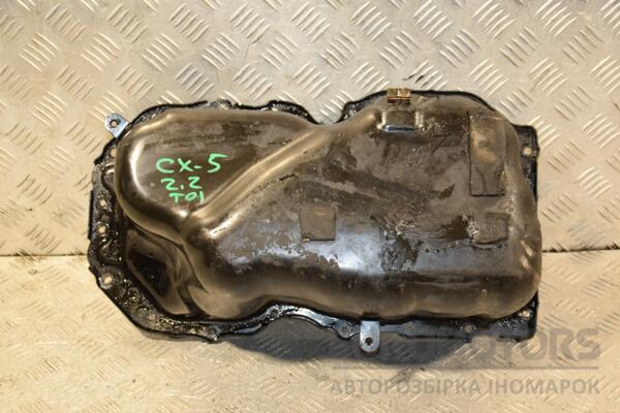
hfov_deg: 33.4
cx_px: 310
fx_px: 1033
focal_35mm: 60
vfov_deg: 22.6
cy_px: 206
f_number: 4.8
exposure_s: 1/100
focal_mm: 40
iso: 800
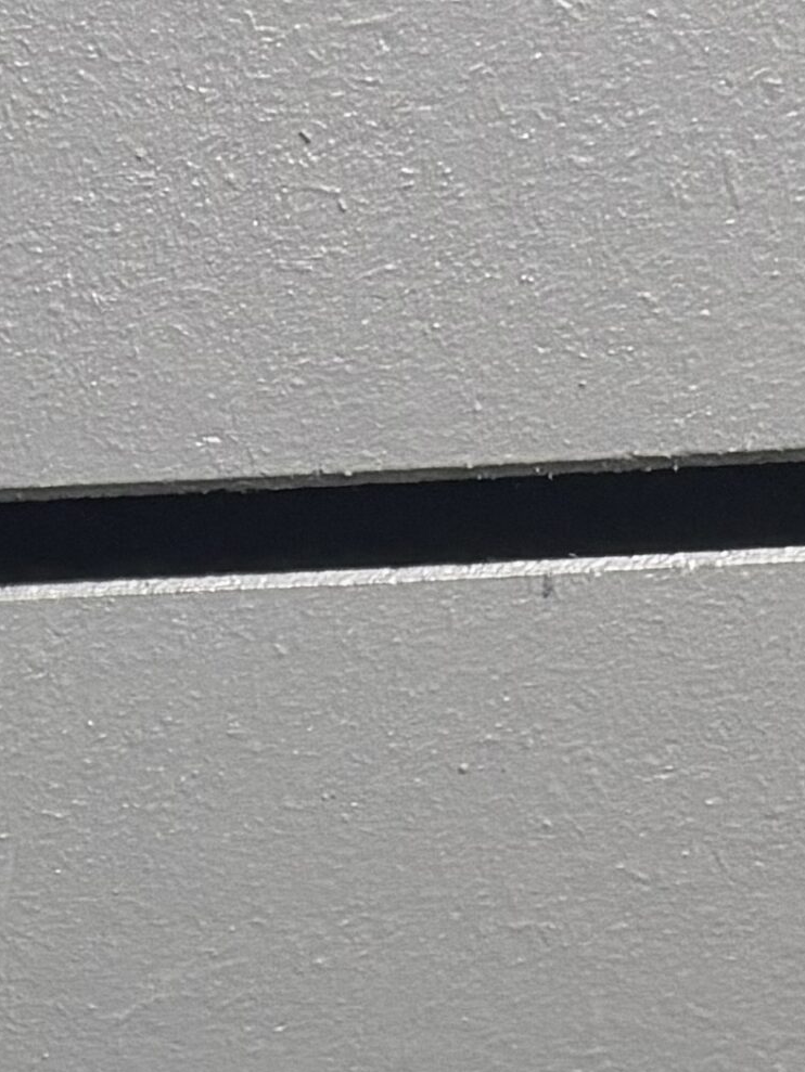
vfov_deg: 15.3
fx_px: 3286
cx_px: -793
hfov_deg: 12.4
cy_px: 2081
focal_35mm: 106
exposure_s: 1/60
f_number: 1.6
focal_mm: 5.96
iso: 125
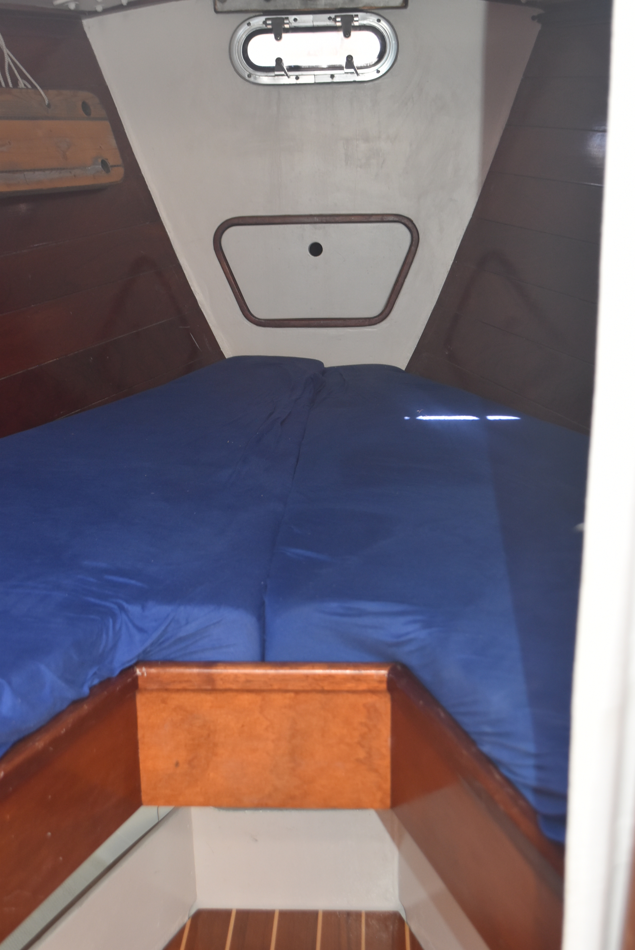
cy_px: 475
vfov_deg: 43.6
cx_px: 318
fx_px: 1188
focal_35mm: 45
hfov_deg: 29.9
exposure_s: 1/100
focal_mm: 30
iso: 800
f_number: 4.5
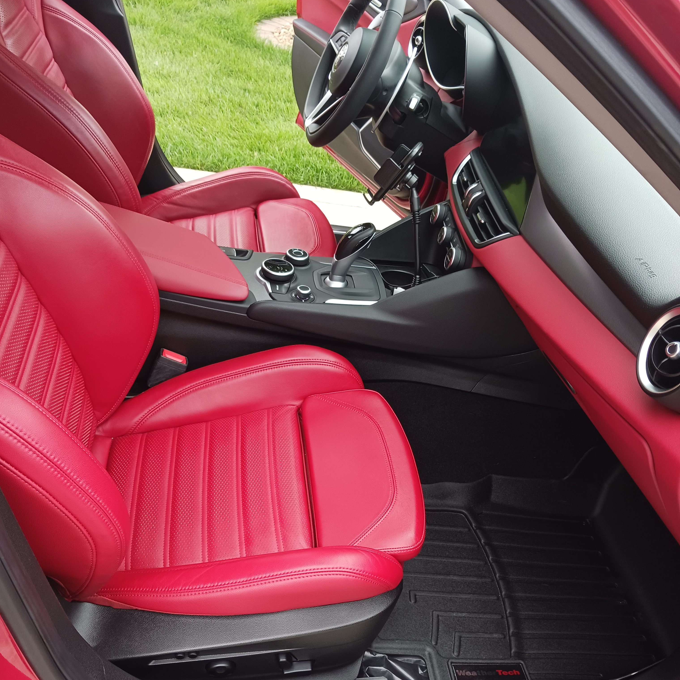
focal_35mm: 32
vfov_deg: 50.7
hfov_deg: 51.1
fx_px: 711
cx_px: 339
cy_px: 418
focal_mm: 4
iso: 160
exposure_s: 1/60
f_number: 1.8
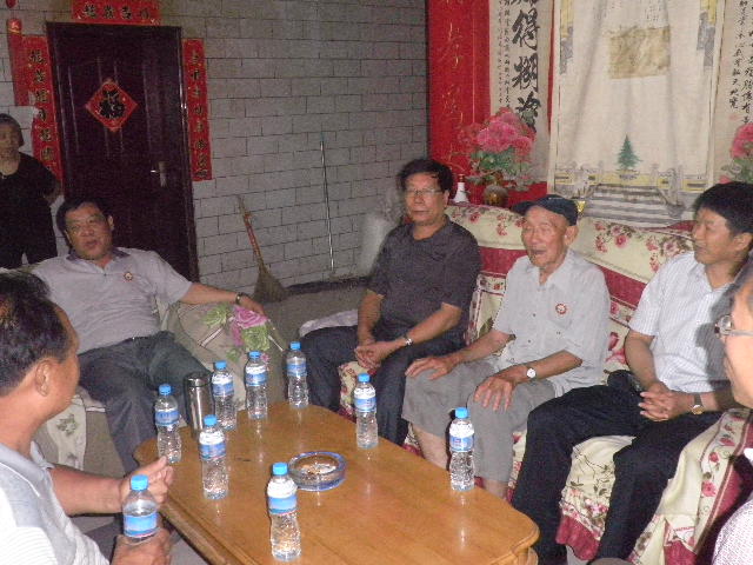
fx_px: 848
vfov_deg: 36.8
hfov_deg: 47.9
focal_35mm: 39
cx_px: 376
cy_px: 282
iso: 640
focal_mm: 7
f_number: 4
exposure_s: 1/60
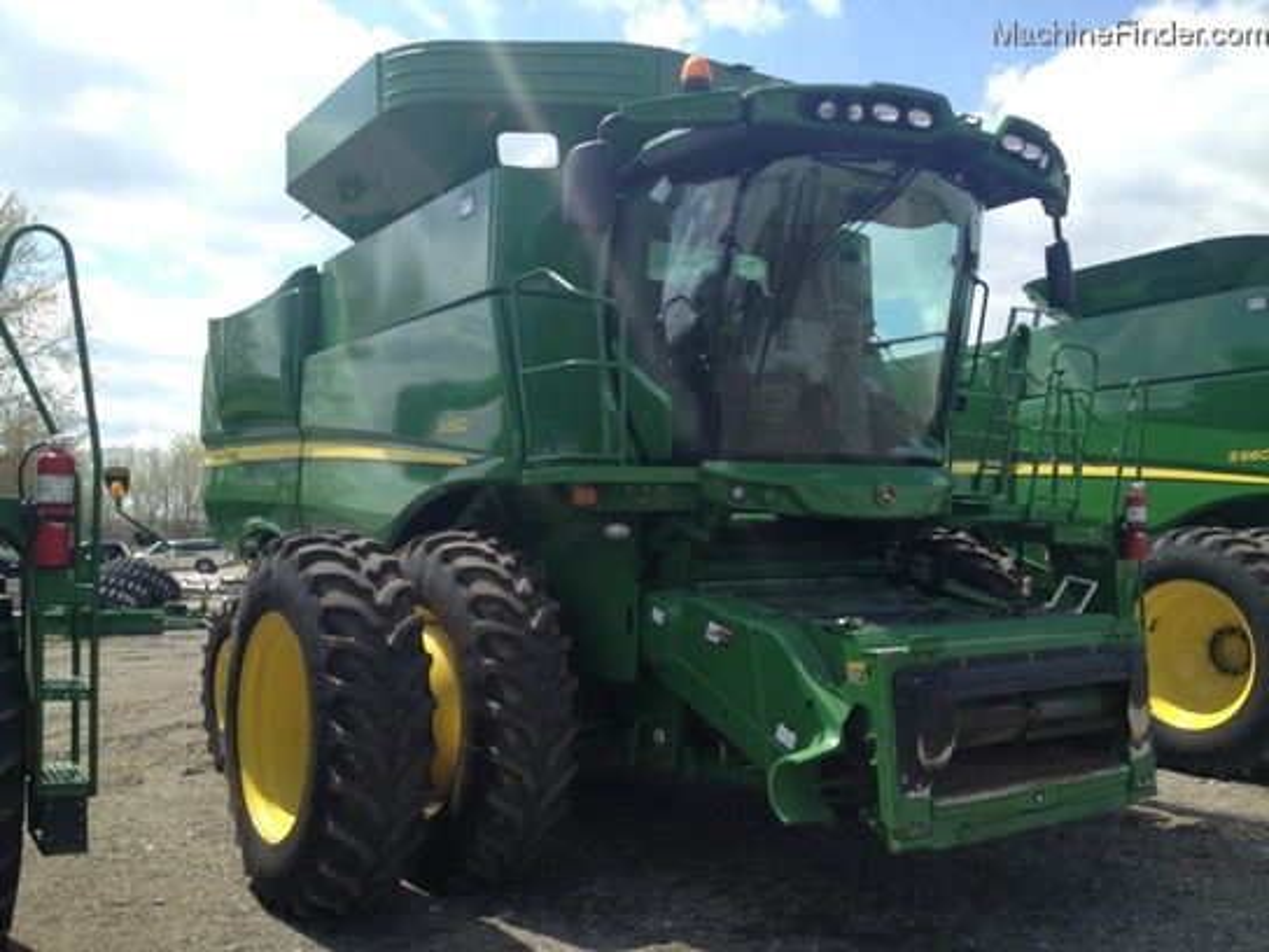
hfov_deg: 52.6
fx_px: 1283
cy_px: 476
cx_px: 634
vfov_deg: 40.7
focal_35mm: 35
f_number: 2.4
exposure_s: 1/1314
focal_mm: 4.28
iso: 50
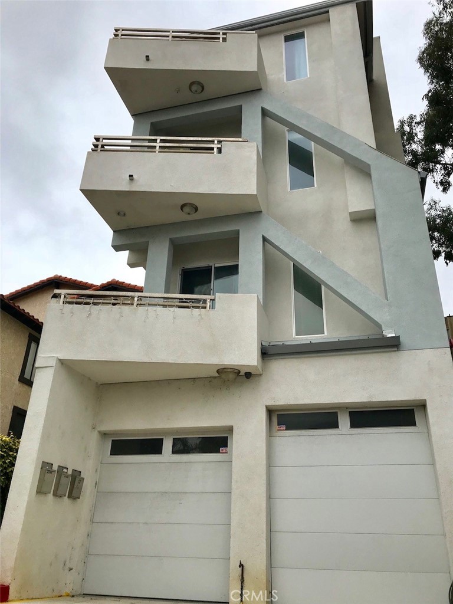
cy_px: 302
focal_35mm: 28
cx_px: 226
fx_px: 489
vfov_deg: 63.4
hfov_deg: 49.7
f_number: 1.8
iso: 20
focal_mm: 3.99
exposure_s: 1/1842
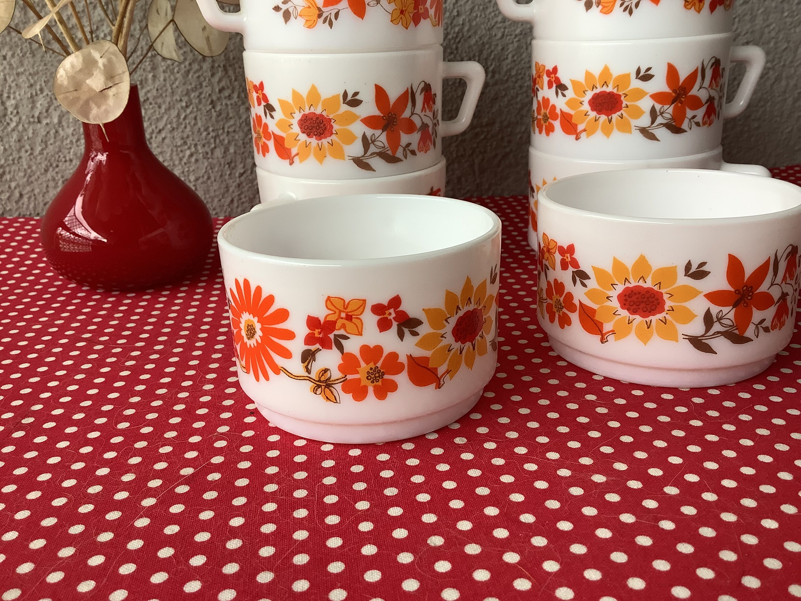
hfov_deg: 58.4
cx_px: 400
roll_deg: +2.7
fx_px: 717
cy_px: 300
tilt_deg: -18.0
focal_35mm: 31
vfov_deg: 45.4
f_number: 2.4
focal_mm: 3.3
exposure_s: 1/100
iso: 80
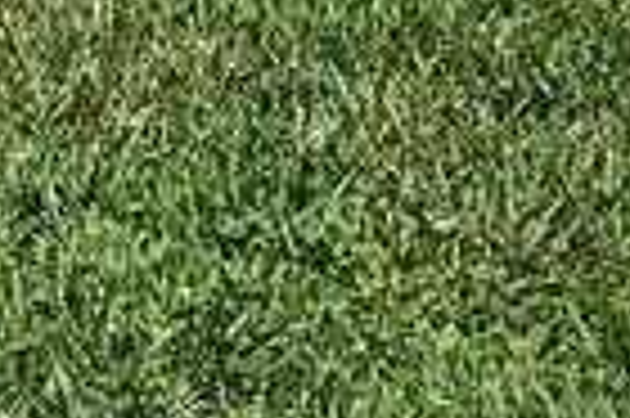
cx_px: -1120
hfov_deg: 9.7
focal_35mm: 175
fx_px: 3059
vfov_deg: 6.9
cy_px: -908
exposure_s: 1/4899
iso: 25
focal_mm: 5.4
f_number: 1.8
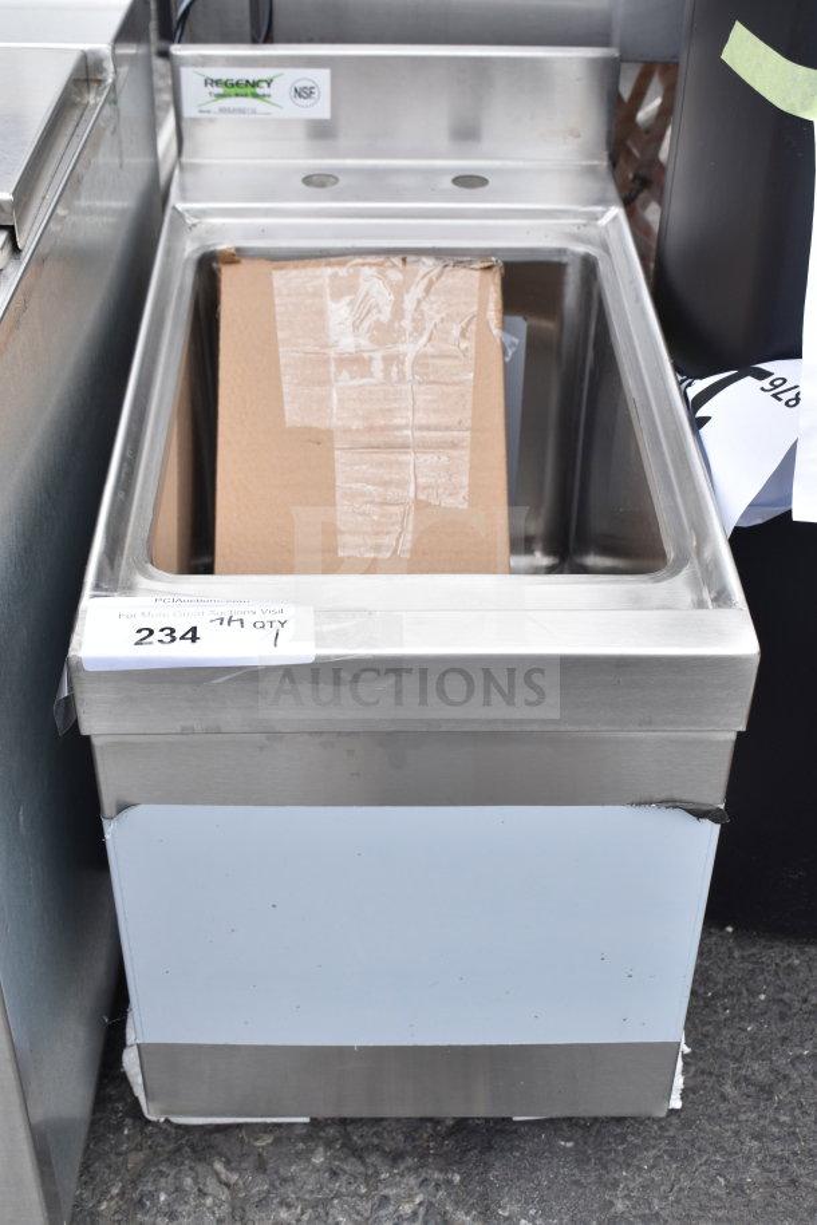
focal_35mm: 48
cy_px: 612
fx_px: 1634
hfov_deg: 28.1
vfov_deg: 41.1
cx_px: 408
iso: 200
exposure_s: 1/200
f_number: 7.1
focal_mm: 32
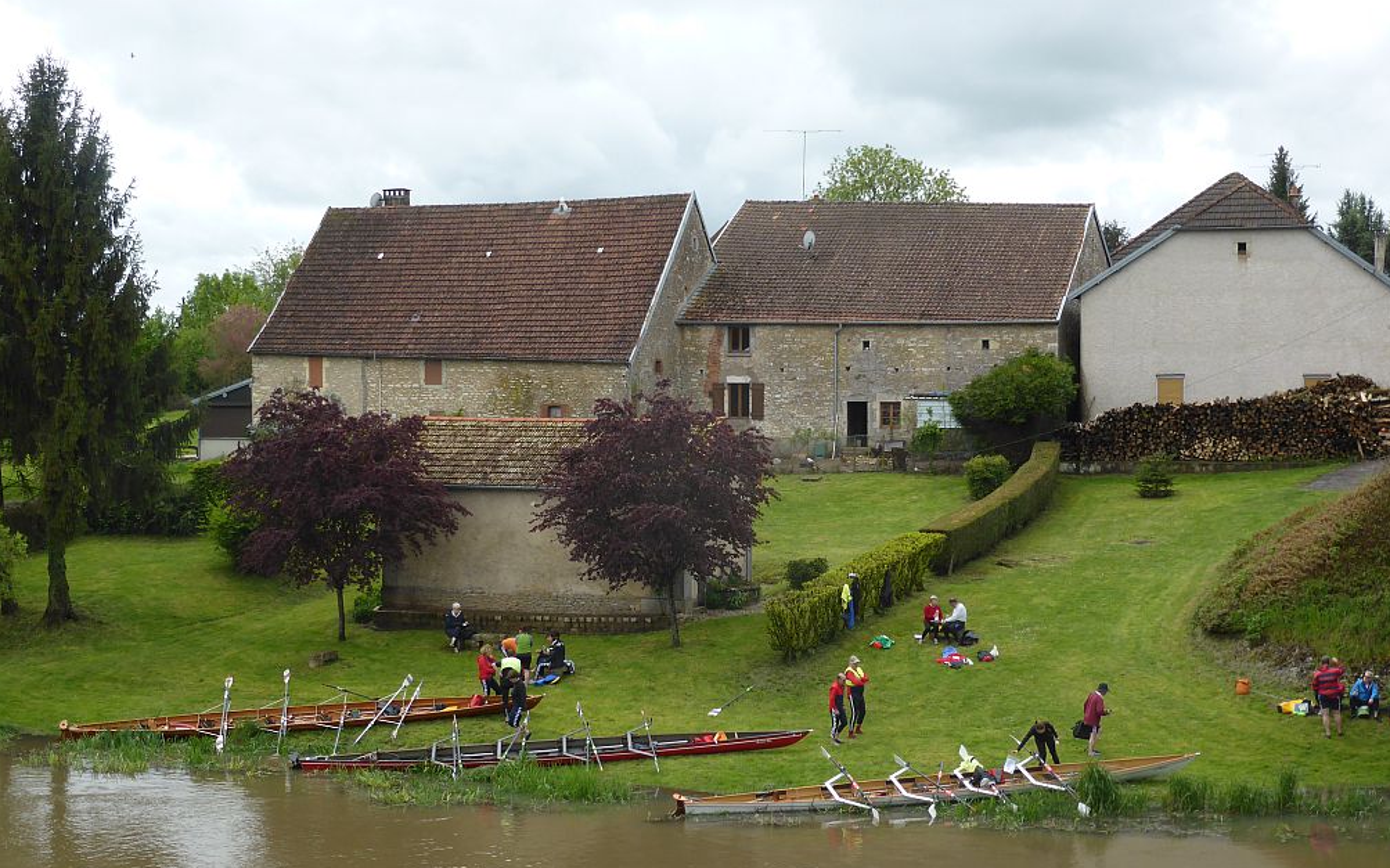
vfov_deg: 24.4
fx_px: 2007
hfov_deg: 38.2
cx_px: 685
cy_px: 473
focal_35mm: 53
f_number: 4.2
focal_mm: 8.5
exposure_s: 1/500
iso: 100
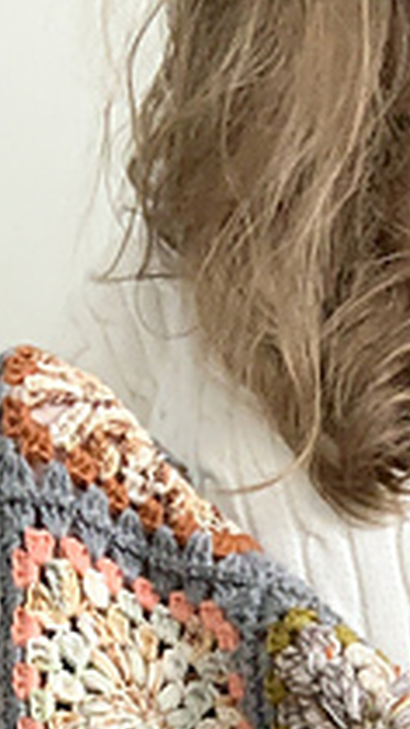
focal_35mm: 106
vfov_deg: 18.3
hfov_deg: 11.2
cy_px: 1031
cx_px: 507
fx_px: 2050
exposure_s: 1/52
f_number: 2.2
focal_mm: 2.87
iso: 320
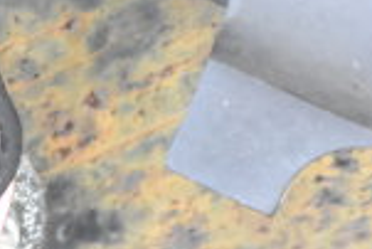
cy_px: 494
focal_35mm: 272
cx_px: -338
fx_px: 2813
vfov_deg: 5.0
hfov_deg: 7.3
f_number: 10
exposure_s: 1/400
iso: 6400
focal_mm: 45
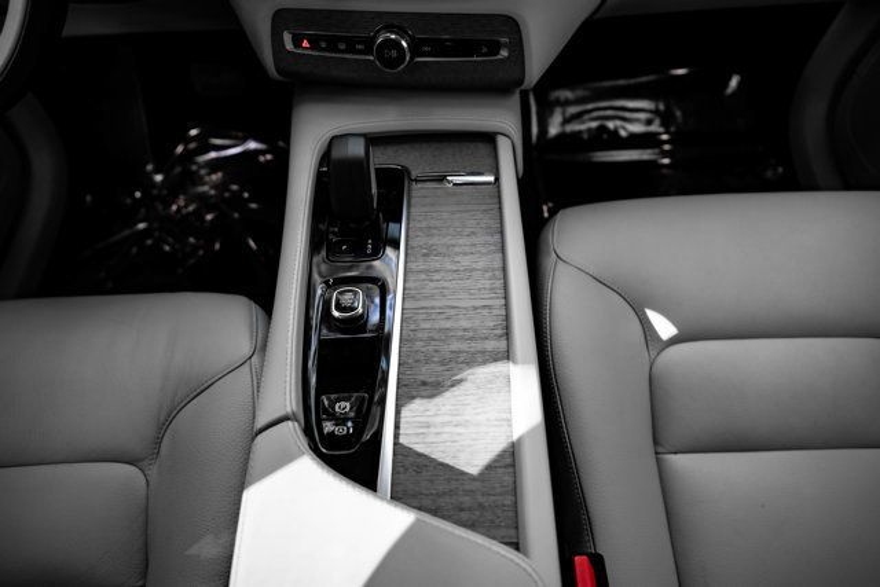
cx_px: 440
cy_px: 294
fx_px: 587
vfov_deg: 53.2
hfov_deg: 73.7
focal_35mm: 24
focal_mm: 24
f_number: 2.8
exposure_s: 1/200
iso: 500
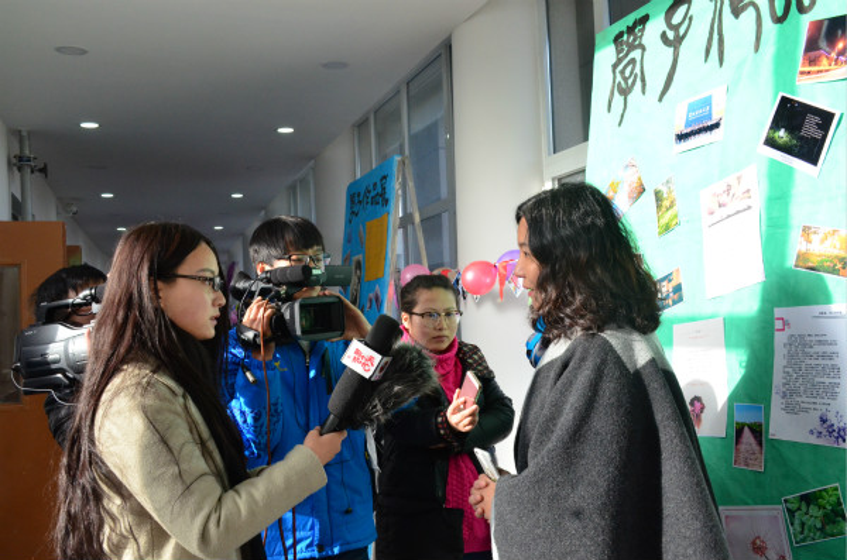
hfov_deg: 53.2
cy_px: 280
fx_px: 845
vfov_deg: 36.7
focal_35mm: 36
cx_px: 424
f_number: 8
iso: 1600
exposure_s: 1/640
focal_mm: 24
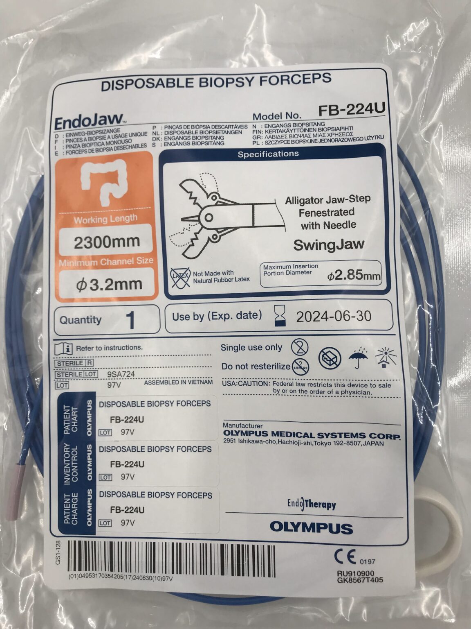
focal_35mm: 28
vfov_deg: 63.4
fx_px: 508
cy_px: 314
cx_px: 236
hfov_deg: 49.7
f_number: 1.8
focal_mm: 3.99
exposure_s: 1/245
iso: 20
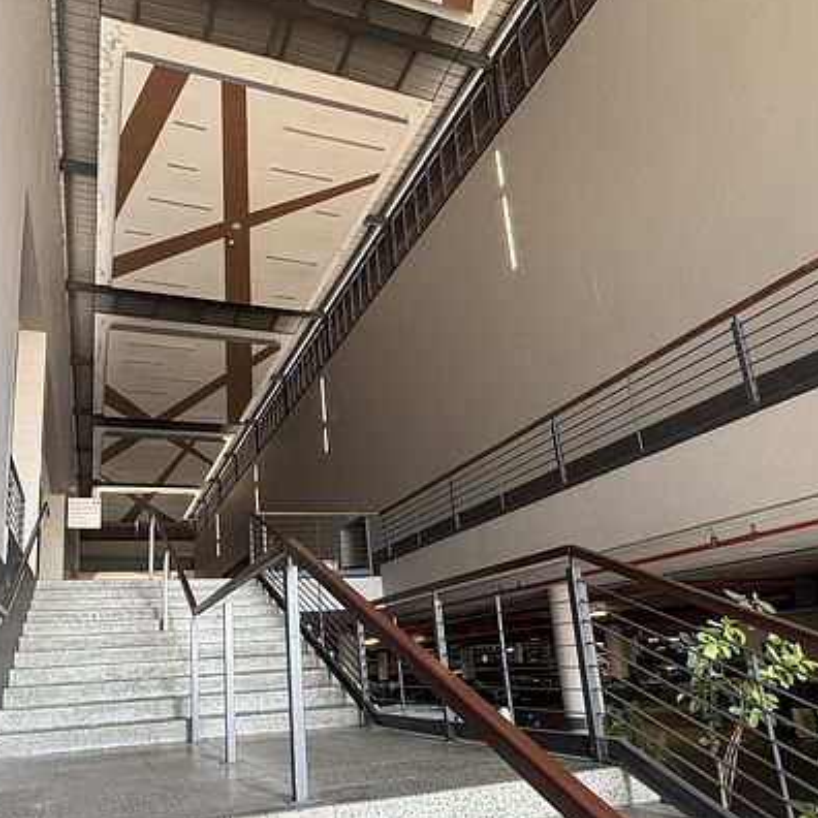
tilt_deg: +13.8
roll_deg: +4.3
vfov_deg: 62.1
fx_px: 668
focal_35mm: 25
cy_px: 506
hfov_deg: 62.4
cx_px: 333
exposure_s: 1/77
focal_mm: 2.22
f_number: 2.2
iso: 200
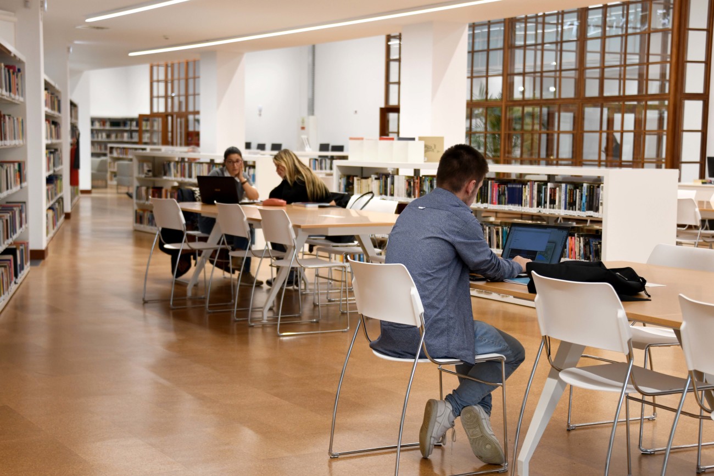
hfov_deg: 36.2
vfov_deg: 24.6
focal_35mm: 55
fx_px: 1091
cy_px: 238
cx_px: 357
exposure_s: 1/125
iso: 800
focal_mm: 55
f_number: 4.5
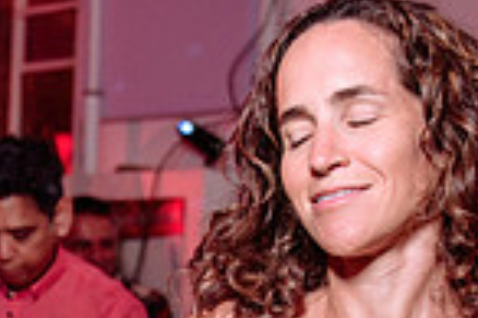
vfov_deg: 7.9
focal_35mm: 171
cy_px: 432
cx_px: -165
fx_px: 2268
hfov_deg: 11.7
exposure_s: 1/50
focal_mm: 38
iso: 800
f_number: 3.2
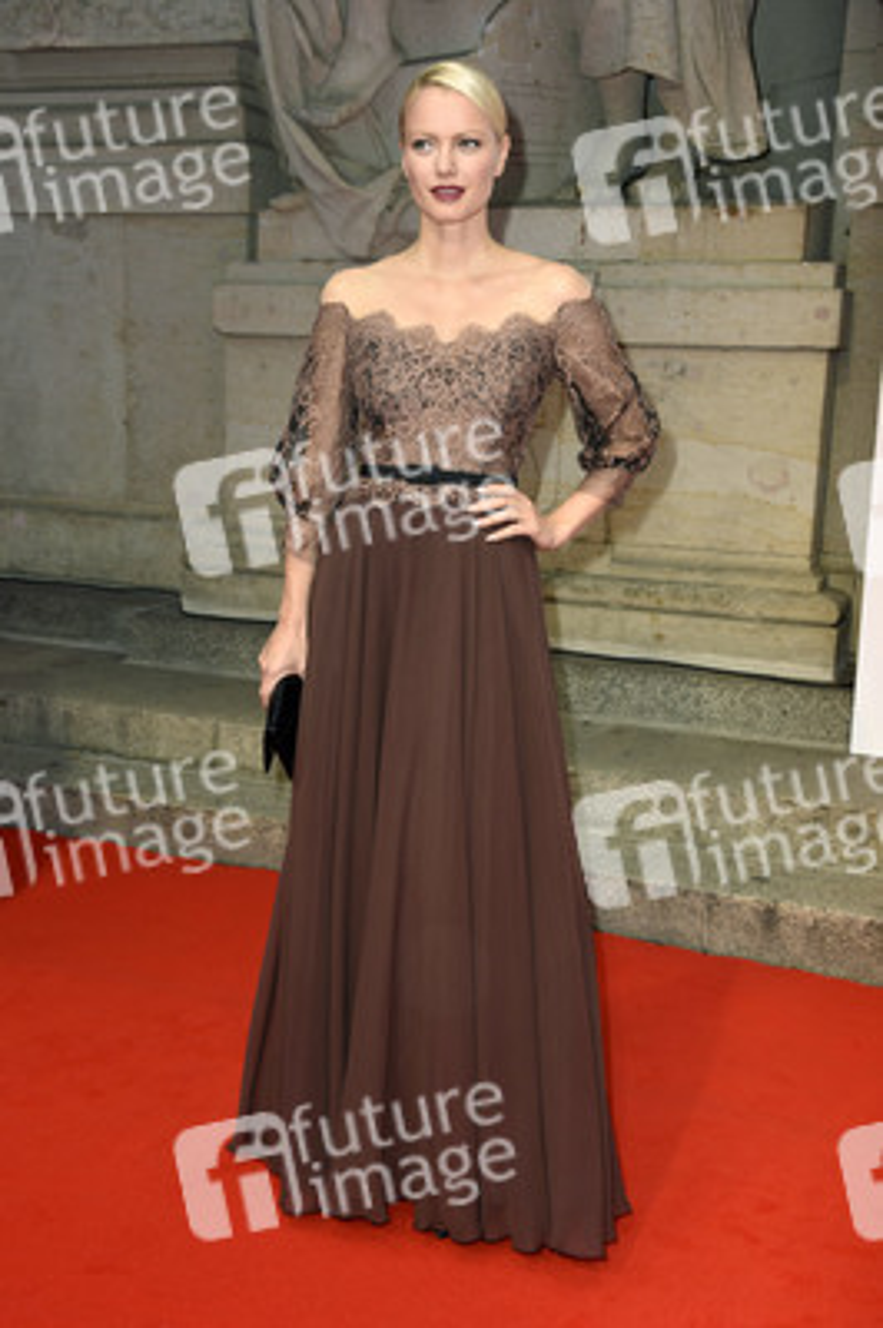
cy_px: 664
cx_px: 442
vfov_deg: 46.4
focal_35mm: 42
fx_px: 1548
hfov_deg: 31.8
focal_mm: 42
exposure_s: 1/250
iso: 640
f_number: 5.6
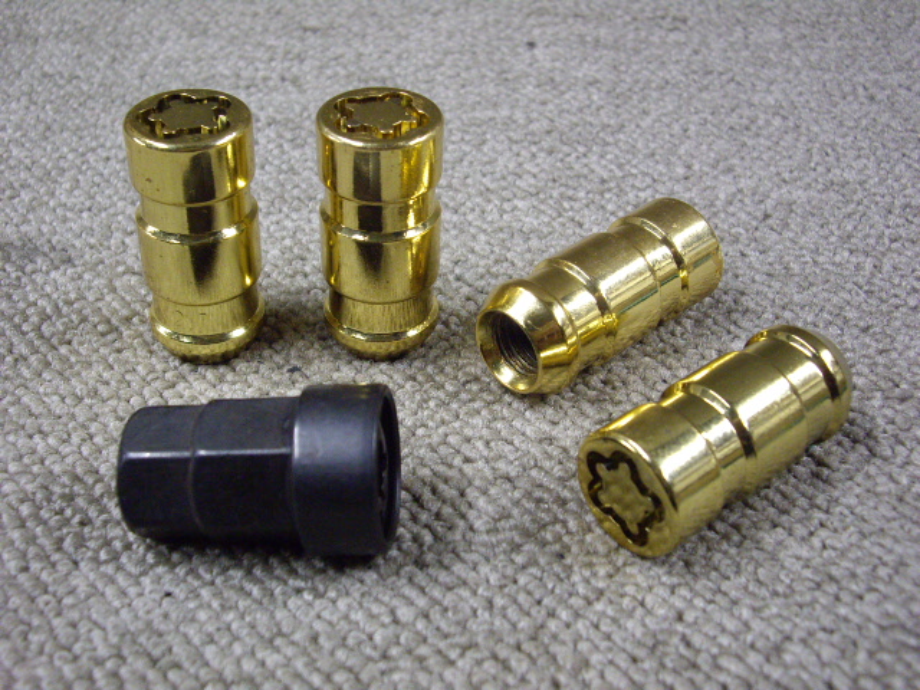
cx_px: 460
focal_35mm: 46
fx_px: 1223
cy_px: 345
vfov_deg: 31.5
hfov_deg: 41.2
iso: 400
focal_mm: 9.6
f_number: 3.1
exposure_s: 1/30
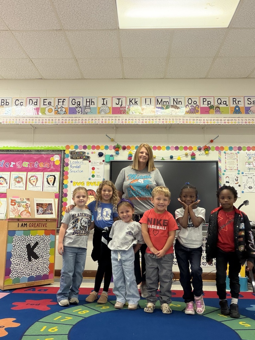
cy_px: 170
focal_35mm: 30
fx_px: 295
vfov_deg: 60.0
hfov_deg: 46.8
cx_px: 128
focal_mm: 2.71
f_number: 1.9
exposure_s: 1/40
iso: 250
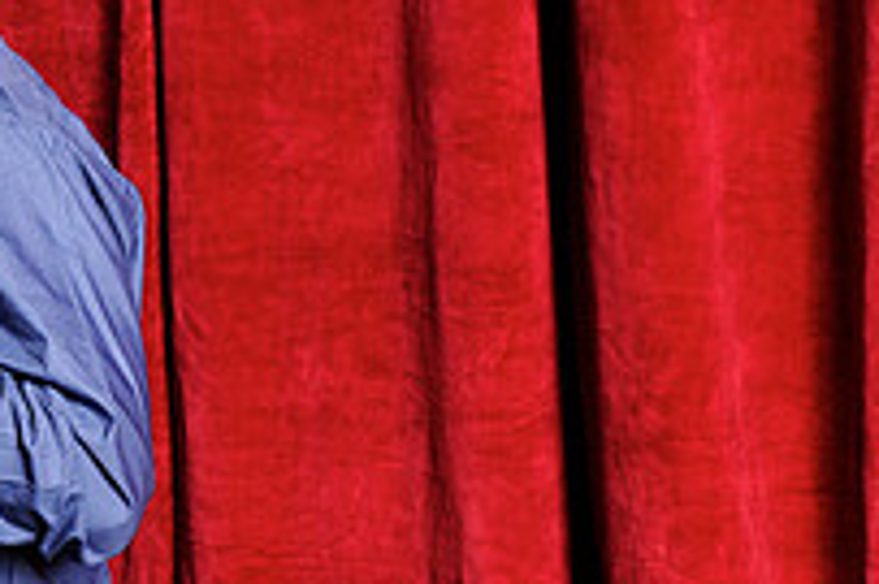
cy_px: 340
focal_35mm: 120
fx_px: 2928
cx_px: -316
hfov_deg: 16.0
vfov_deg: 11.4
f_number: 8
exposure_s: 1/60
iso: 400
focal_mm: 28
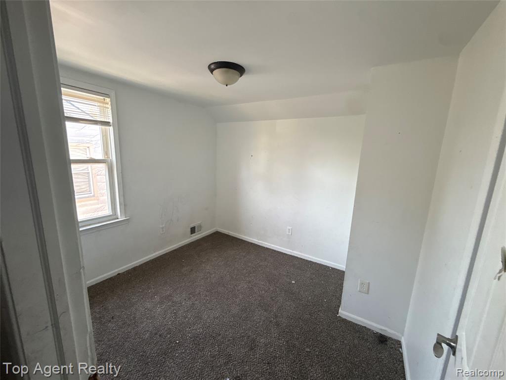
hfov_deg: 102.1
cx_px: 253
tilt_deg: -10.1
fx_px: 205
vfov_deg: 85.7
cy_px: 190
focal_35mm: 14
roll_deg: -1.5
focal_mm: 2.22
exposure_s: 1/30
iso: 100
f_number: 2.2
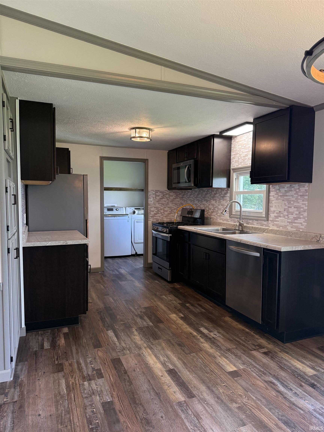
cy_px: 216
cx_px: 162
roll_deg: -0.4
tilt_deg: -4.2
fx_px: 300
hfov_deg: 56.8
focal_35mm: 24
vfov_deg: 71.6
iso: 250
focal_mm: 6.76
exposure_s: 1/120
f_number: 1.78
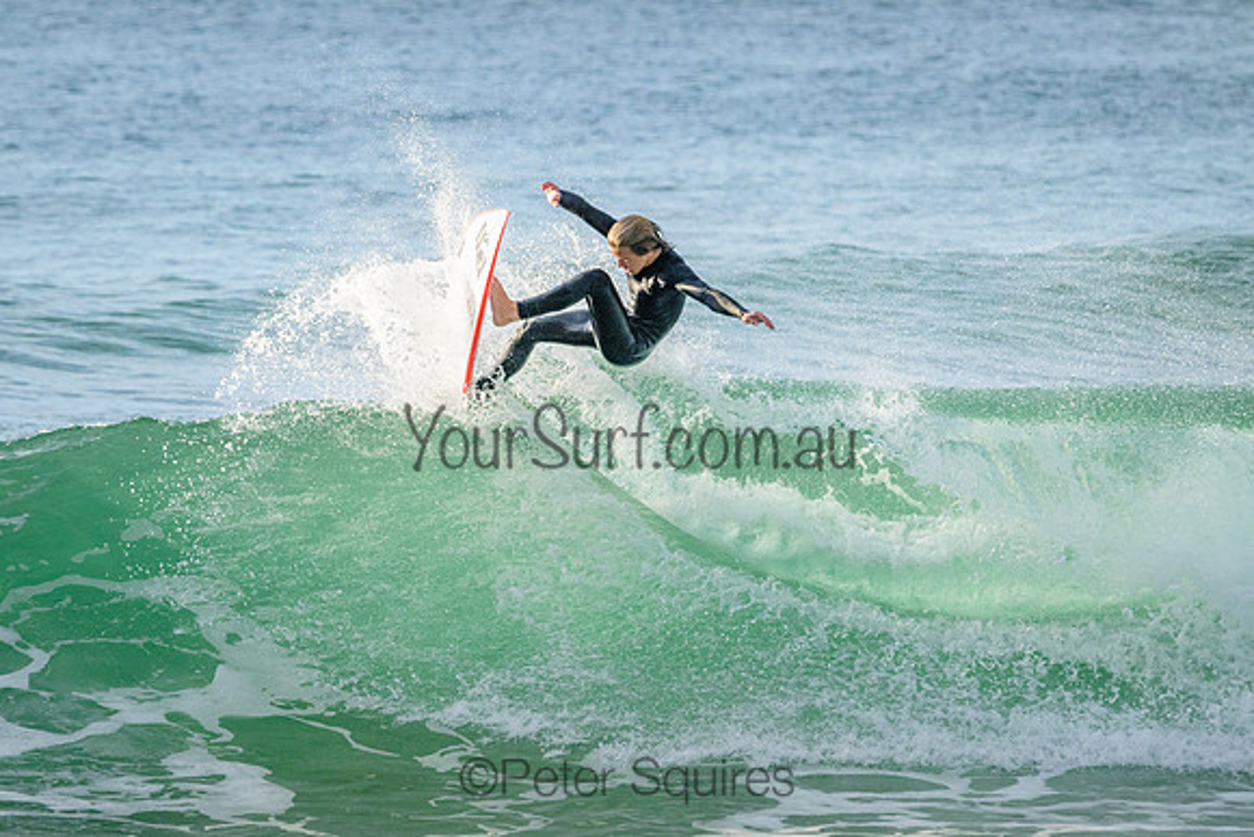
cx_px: 627
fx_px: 17072
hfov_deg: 4.2
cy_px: 418
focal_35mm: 490
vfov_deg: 2.8
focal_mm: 490
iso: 4500
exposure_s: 1/1250
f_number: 11
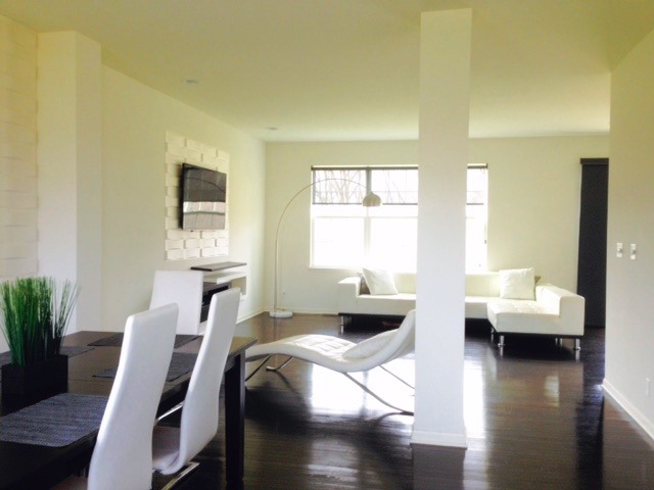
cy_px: 245
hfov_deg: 55.4
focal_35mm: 33
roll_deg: -1.3
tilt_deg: -0.9
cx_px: 327
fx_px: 623
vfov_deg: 42.9
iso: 50
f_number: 2.4
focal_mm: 4.12
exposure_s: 1/30
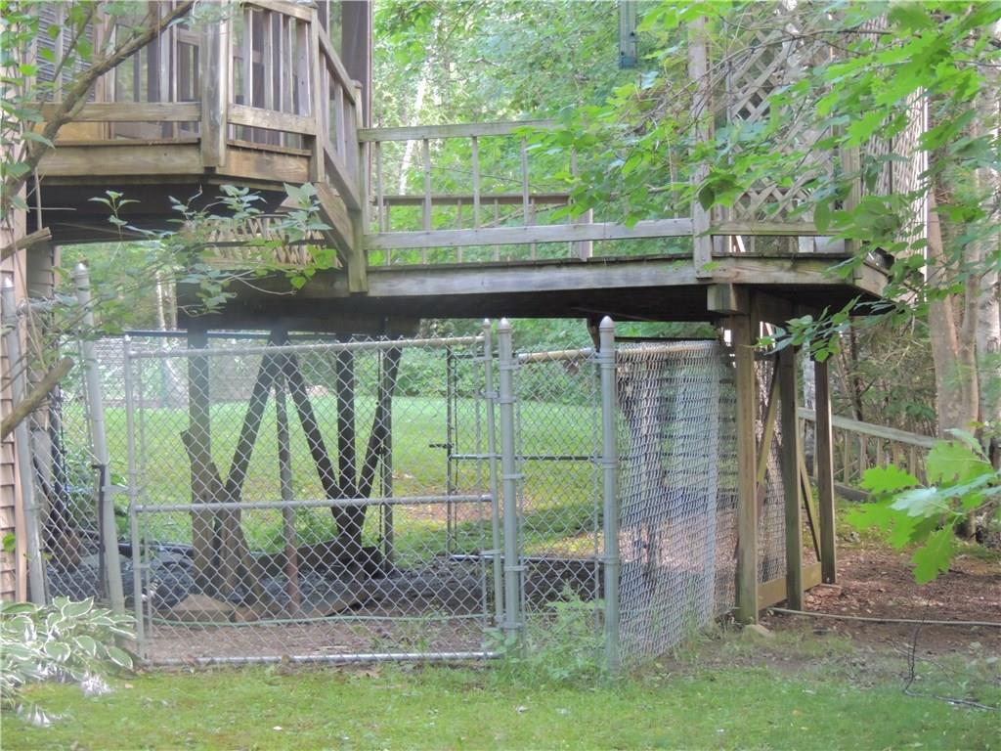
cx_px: 500
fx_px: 2458
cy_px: 376
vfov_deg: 17.4
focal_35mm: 85
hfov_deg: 23.0
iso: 560
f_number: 4
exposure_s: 1/25
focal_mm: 15.1
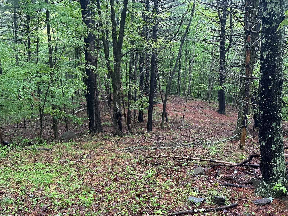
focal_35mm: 31
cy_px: 100
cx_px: 126
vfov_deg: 45.4
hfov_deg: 58.2
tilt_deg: -7.5
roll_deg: -1.9
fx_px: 258
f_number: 1.78
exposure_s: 1/121
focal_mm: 6.86
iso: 200
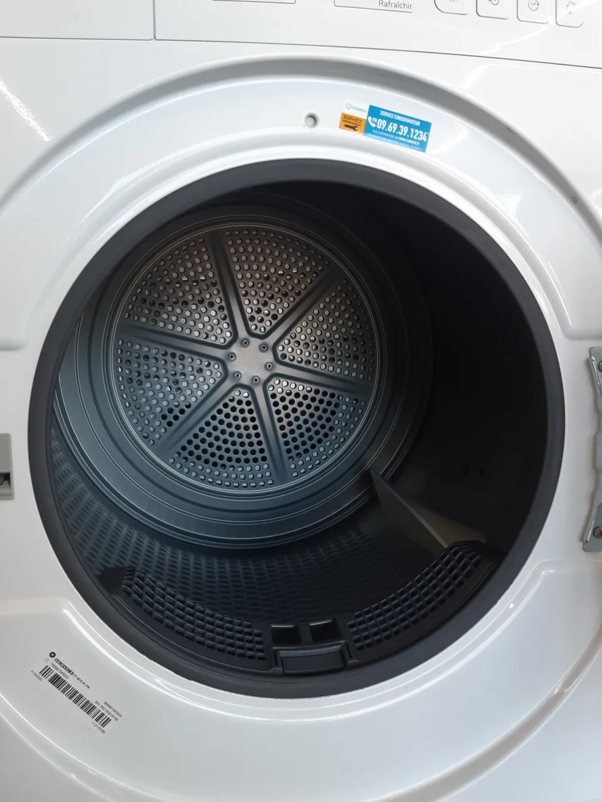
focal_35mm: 26
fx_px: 603
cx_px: 301
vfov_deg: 67.3
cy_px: 401
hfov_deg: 53.1
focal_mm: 3.92
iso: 40
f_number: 1.7
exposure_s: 1/60
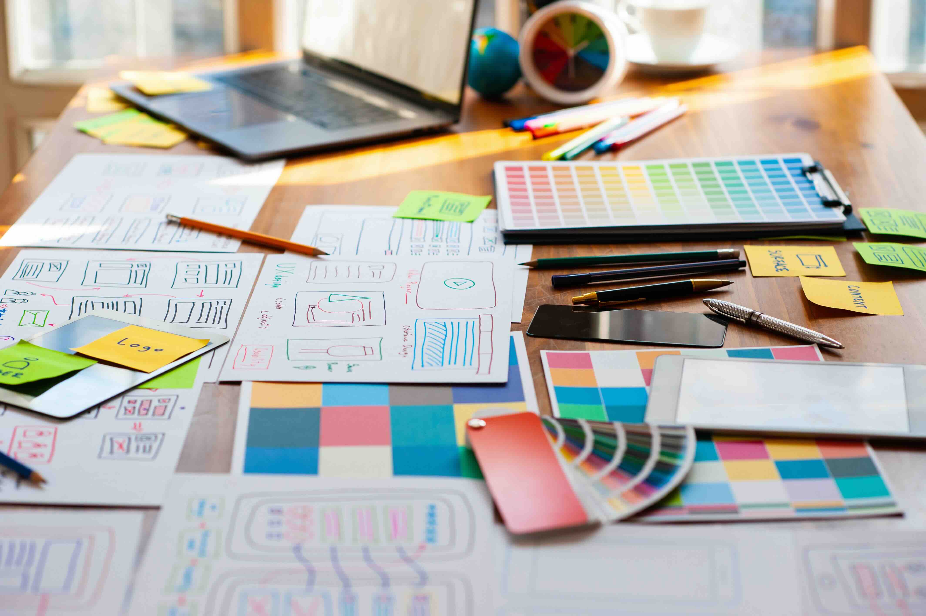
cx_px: 463
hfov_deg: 23.9
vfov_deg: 16.1
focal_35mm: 85
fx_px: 2185
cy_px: 308
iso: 400
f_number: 3.5
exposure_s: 1/500
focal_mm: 85
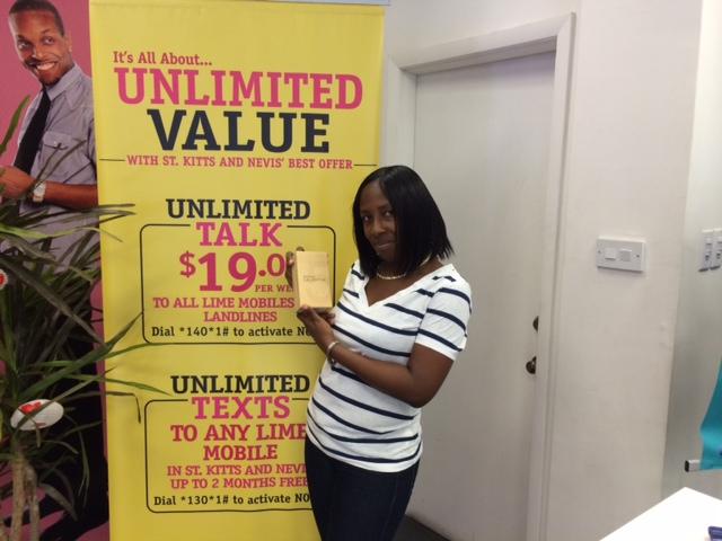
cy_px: 270
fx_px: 626
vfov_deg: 46.8
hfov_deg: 60.0
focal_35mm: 30
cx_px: 361
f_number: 2.2
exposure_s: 1/30
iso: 64
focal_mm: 4.12
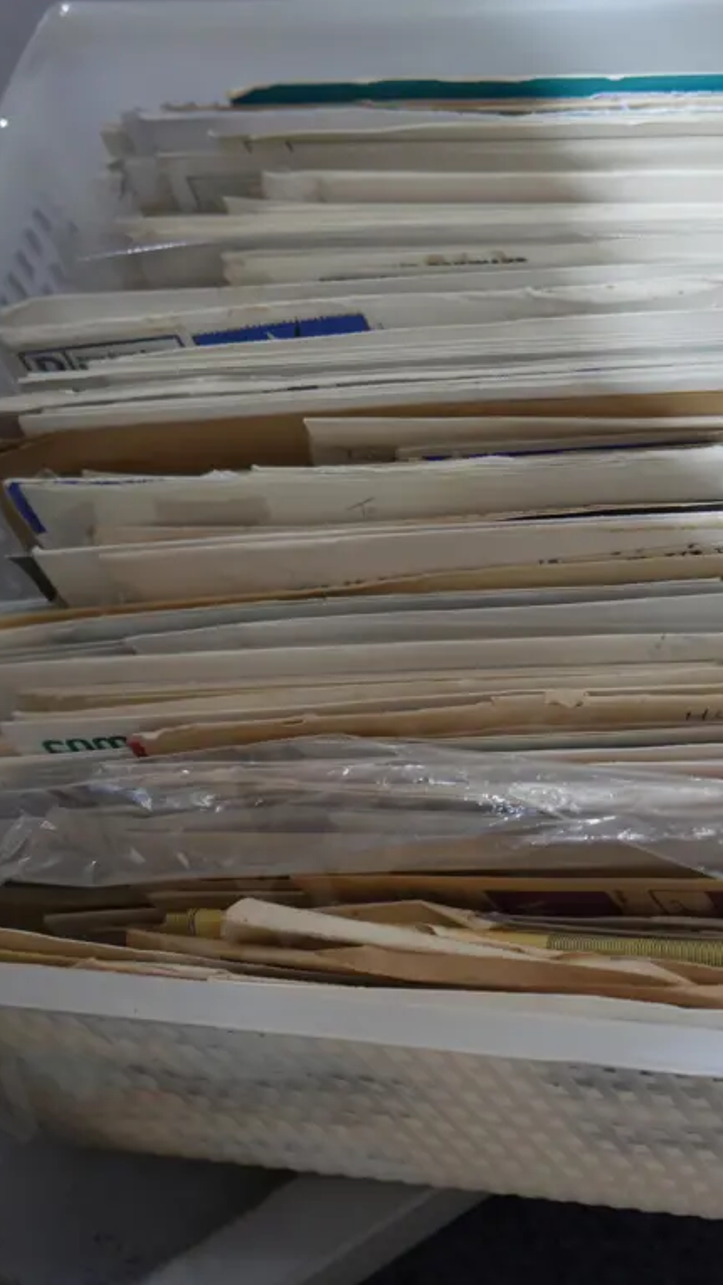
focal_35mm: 73
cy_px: 640
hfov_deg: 16.4
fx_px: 2487
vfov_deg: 29.0
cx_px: 631
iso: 1250
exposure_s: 1/60
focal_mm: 25
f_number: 5.3
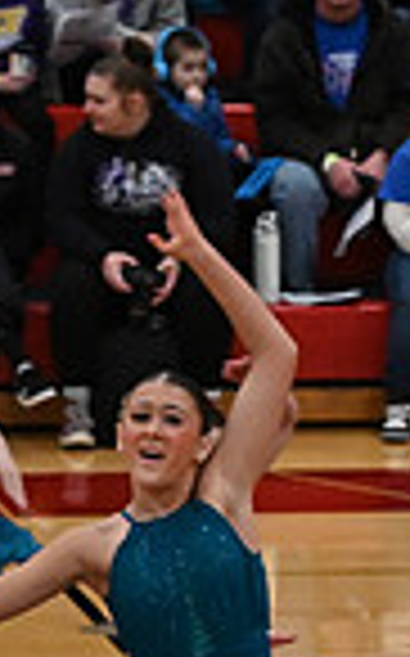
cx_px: 1280
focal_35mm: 454
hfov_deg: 2.8
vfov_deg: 4.6
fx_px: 8133
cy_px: 686
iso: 5000
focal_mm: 75
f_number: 4
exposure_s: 1/400
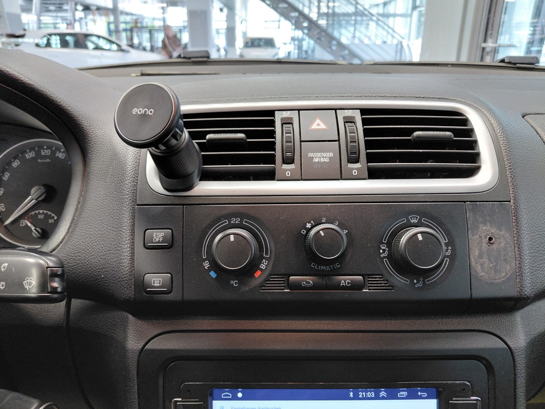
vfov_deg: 54.9
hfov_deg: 69.4
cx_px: 272
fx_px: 394
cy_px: 204
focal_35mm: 25
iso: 320
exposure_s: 1/60
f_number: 1.8
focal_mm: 4.69
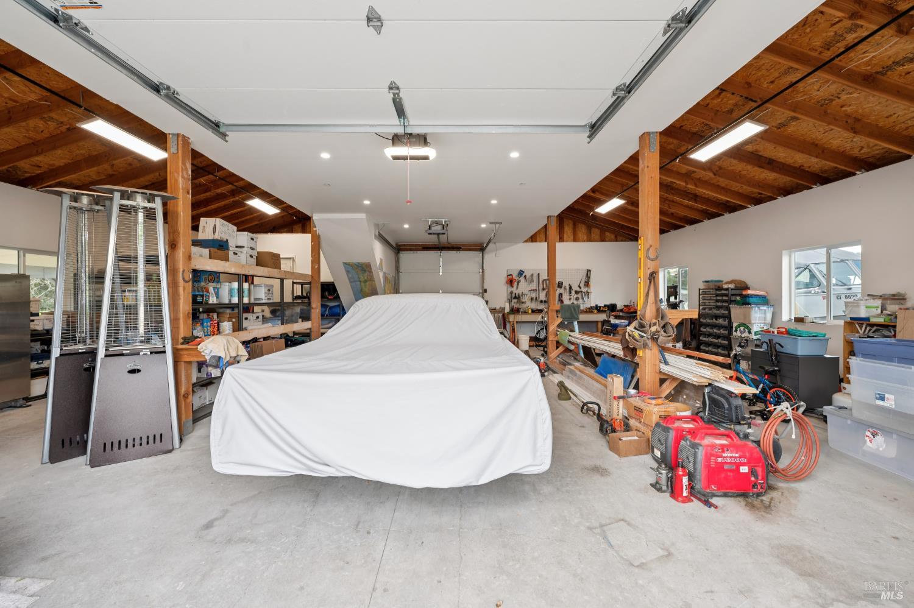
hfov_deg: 104.3
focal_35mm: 14
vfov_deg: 81.1
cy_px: 304
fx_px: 355
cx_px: 457
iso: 200
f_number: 8
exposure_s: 1/25
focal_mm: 14
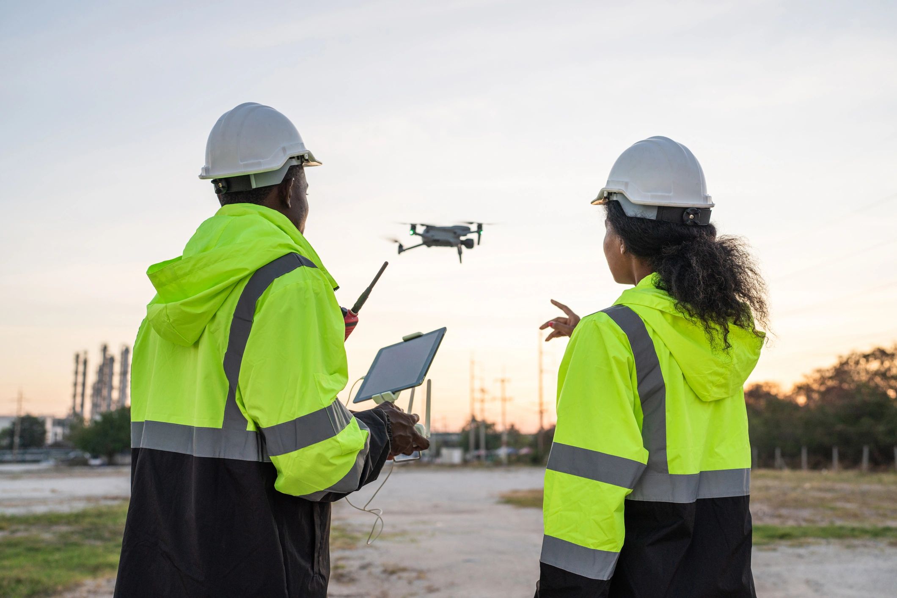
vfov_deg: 37.9
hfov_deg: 54.4
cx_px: 448
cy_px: 299
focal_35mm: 35
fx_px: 872
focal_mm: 35
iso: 320
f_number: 3.2
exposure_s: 1/500
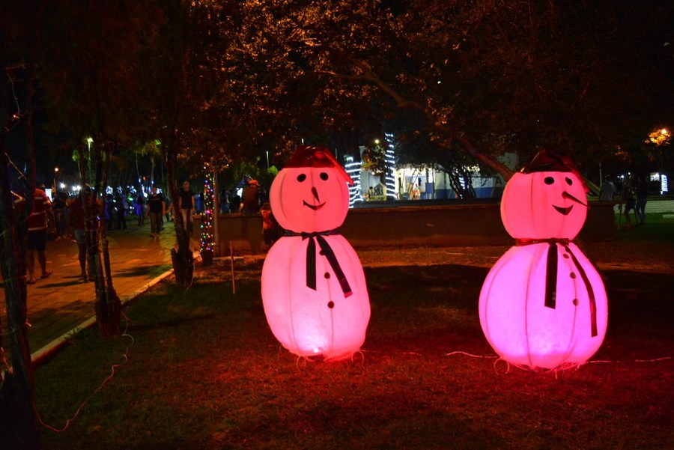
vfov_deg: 38.4
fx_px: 646
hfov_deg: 55.1
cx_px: 337
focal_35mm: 34
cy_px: 225
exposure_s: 1/25
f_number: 3.8
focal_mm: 23
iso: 3200
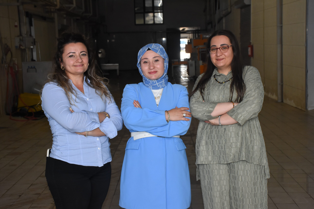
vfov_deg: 22.6
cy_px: 104
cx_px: 157
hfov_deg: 33.4
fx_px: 523
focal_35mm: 60
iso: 1400
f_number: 8
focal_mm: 40
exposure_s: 1/250
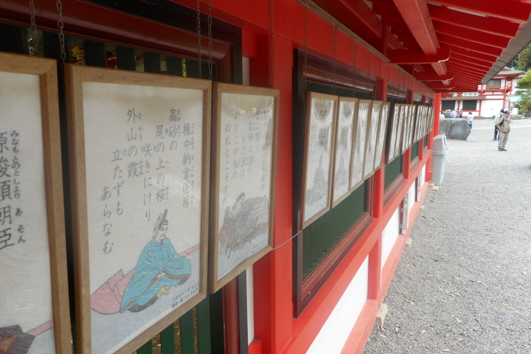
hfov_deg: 67.4
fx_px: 398
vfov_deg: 47.9
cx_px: 263
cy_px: 184
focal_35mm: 27
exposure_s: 1/100
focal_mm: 4.5
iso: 80
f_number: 3.7
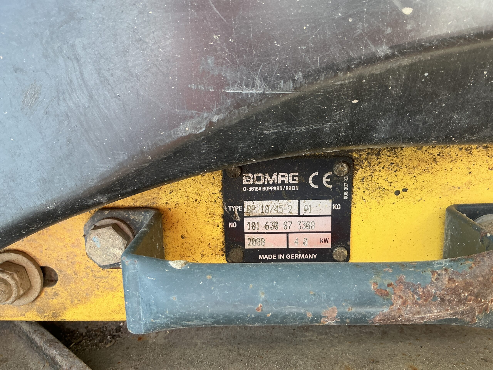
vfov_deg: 49.7
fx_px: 399
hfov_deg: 63.4
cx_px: 246
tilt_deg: -65.1
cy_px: 185
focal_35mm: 28
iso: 32
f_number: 1.8
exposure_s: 1/122
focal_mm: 3
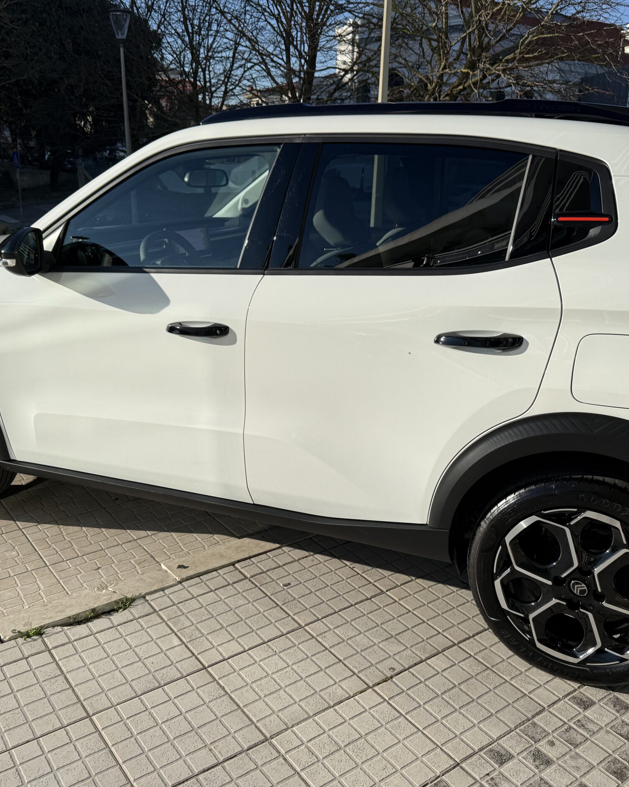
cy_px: 389
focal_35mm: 32
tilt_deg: -17.1
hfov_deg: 45.8
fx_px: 745
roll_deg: -2.6
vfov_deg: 55.7
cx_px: 338
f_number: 1.78
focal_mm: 6.76
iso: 80
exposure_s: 1/8130
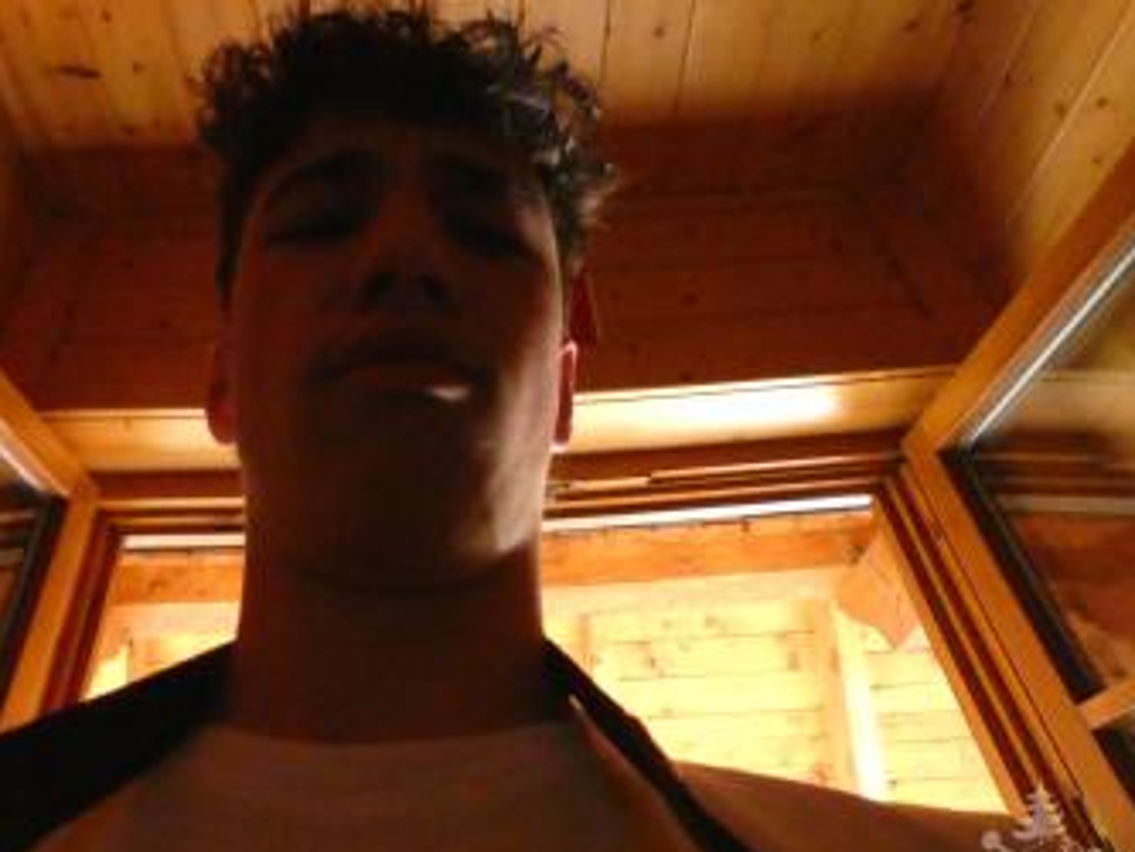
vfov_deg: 56.8
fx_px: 787
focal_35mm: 24
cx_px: 460
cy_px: 457
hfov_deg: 70.9
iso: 3200
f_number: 4.3
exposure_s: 1/250
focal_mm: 3.6
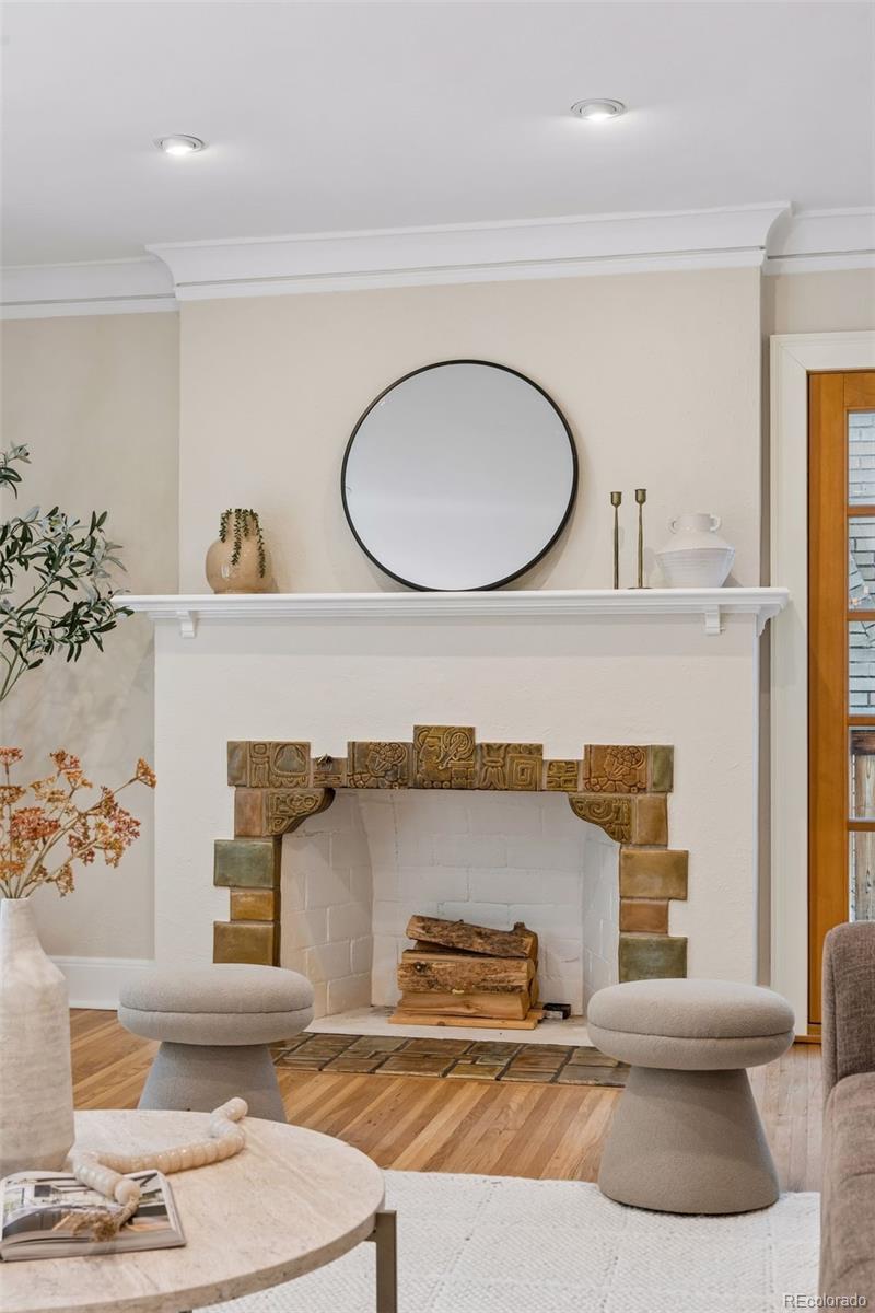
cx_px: 438
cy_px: 656
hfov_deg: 29.9
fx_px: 1640
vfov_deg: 43.6
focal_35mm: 45
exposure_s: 1/15
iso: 400
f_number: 9
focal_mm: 45
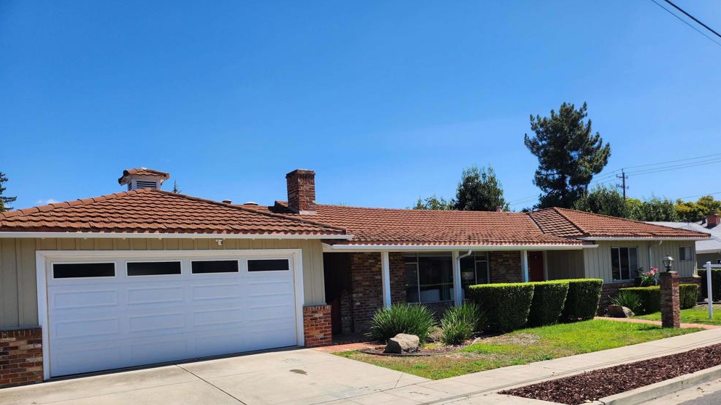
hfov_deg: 69.9
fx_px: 516
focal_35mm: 27
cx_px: 368
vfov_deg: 42.4
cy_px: 266
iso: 50
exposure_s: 1/3238
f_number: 1.8
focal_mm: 5
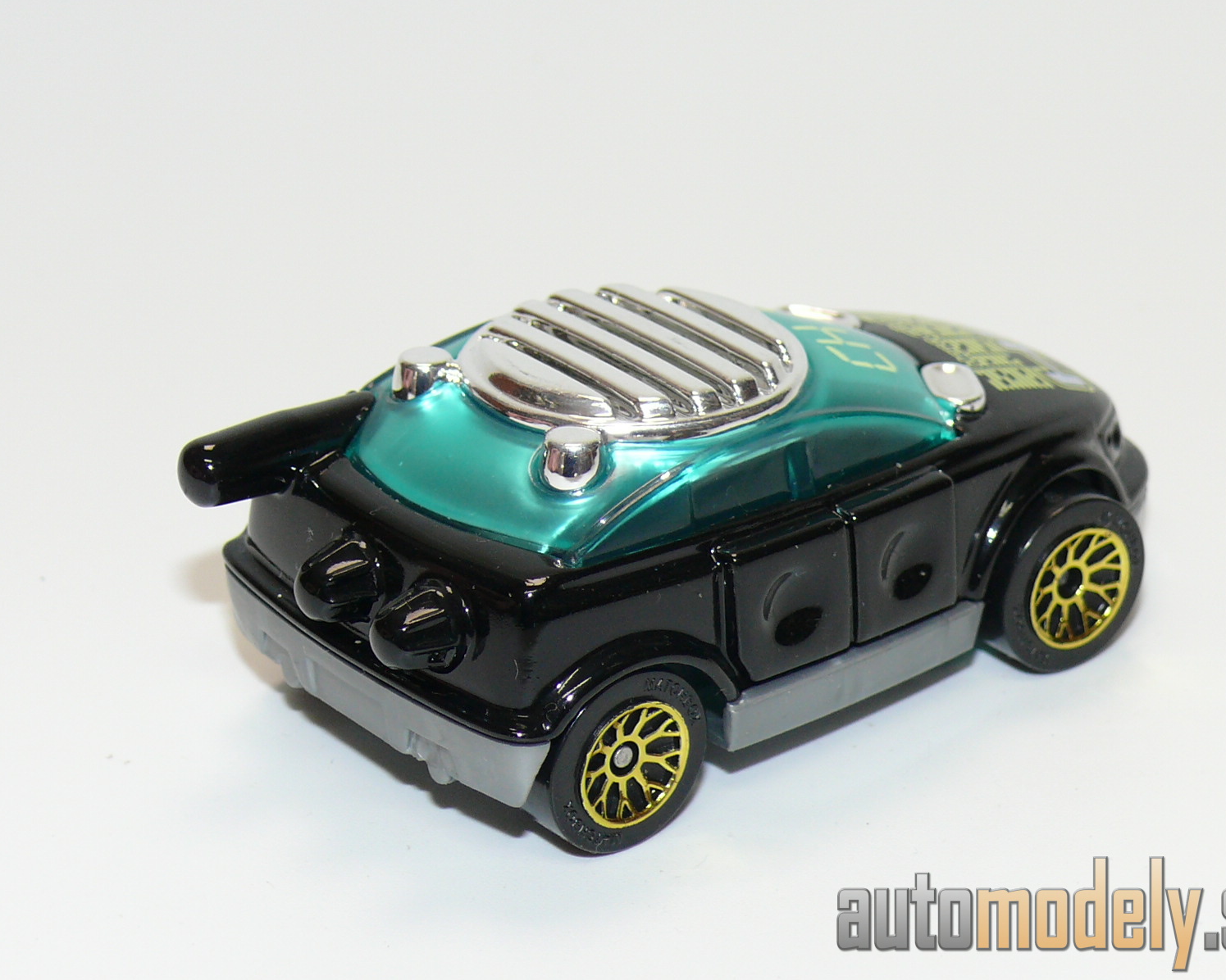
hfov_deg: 16.4
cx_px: 648
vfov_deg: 13.2
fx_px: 4245
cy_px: 490
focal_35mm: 117
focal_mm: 14.1
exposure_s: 1/30
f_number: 4
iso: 100
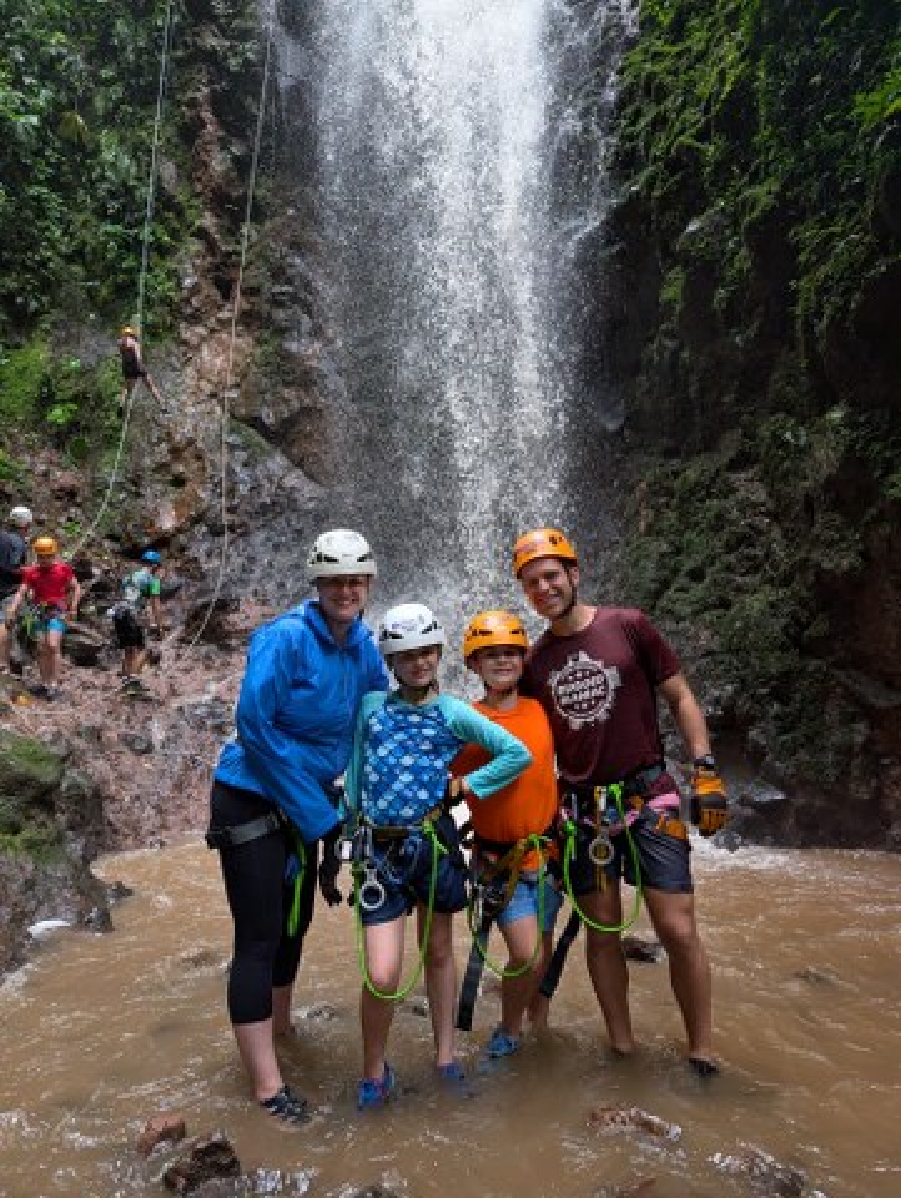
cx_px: 450
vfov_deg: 71.5
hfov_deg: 56.9
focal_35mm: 24
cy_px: 599
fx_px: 831
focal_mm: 6.9
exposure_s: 1/503
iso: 1230
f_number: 1.68
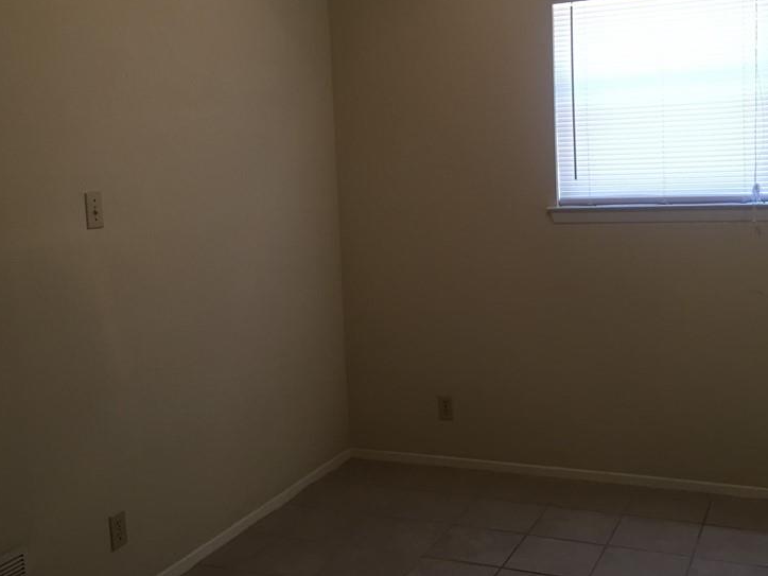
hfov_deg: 45.7
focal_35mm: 41
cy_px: 247
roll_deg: +0.9
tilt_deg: -6.0
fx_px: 910
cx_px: 418
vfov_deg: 35.1
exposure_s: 1/30
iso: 40
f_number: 2.2
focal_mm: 4.15
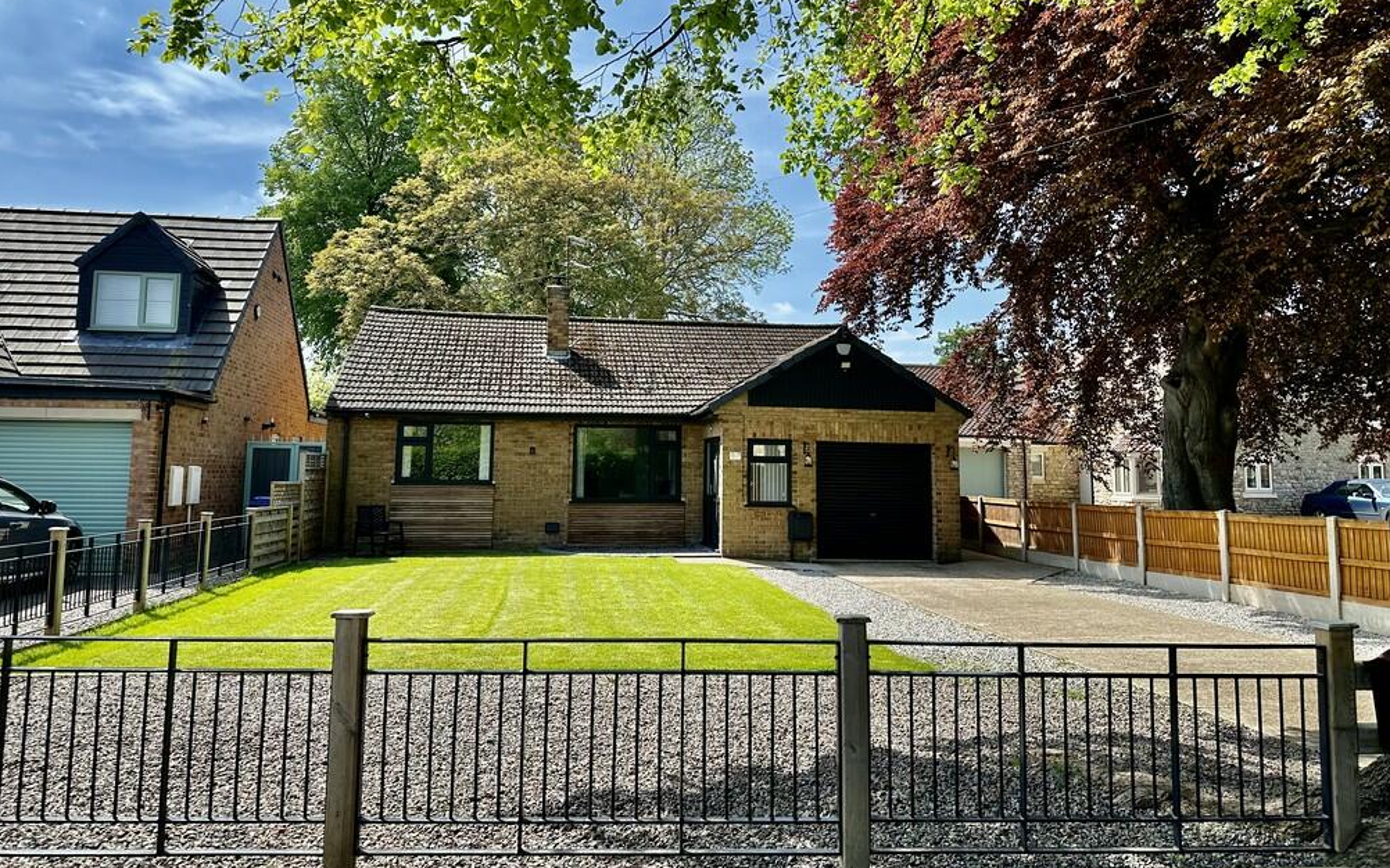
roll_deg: -0.8
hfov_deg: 70.4
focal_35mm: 26
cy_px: 367
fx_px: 985
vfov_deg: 47.4
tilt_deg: +5.7
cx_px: 702
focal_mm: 6.86
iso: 80
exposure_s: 1/2410
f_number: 1.78
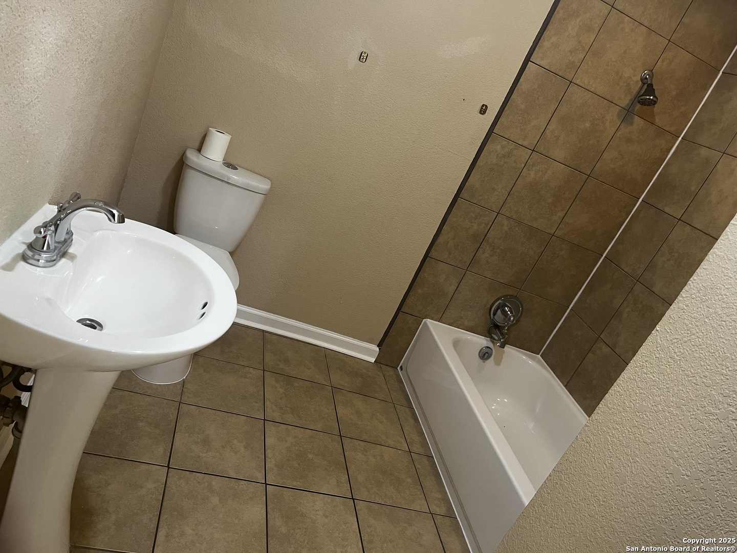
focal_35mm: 26
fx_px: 554
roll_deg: -25.6
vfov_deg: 53.1
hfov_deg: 67.3
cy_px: 276
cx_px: 368
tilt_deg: -19.4
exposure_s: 1/60
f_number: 1.6
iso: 320
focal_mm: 5.1
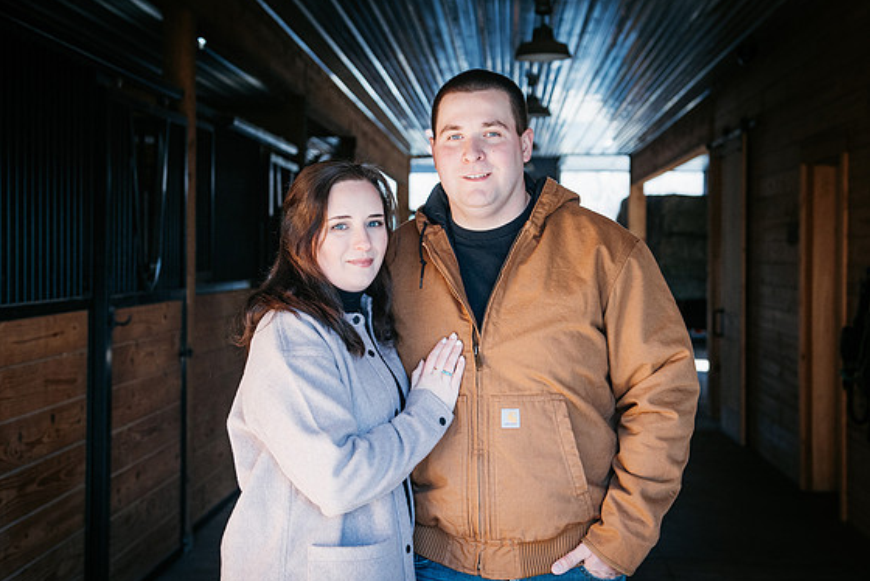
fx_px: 1402
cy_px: 262
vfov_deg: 23.4
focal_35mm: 58
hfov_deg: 34.5
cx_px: 428
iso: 1000
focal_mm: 44
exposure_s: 1/250
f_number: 3.5
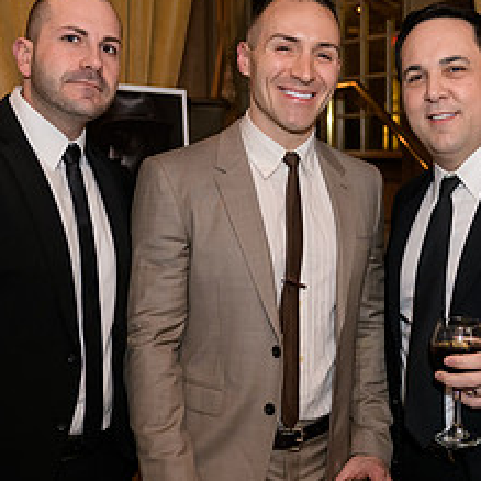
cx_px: 283
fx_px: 990
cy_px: 251
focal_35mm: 63
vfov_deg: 27.3
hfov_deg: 27.3
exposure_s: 1/125
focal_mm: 28
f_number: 3.2
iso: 1600
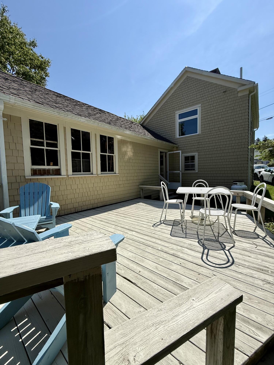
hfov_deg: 85.7
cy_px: 182
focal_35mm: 14
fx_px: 148
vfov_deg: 102.1
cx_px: 137
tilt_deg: -2.7
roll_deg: +0.9
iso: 50
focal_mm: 2.22
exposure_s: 1/2841
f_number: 2.2
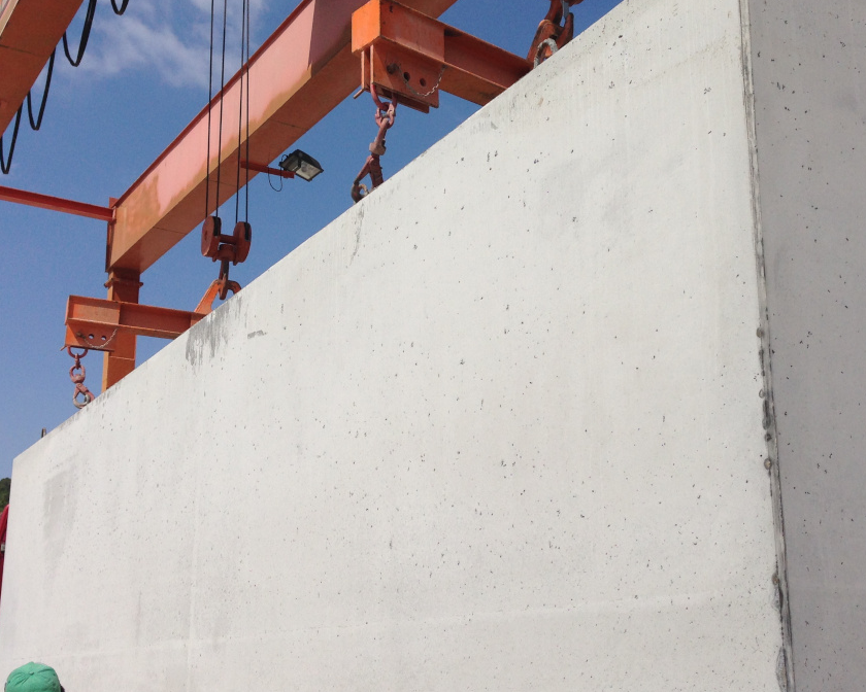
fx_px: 1179
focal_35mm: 46
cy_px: 392
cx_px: 475
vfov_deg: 32.7
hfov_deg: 40.3
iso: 50
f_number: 2.4
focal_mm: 4.12
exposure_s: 1/3623
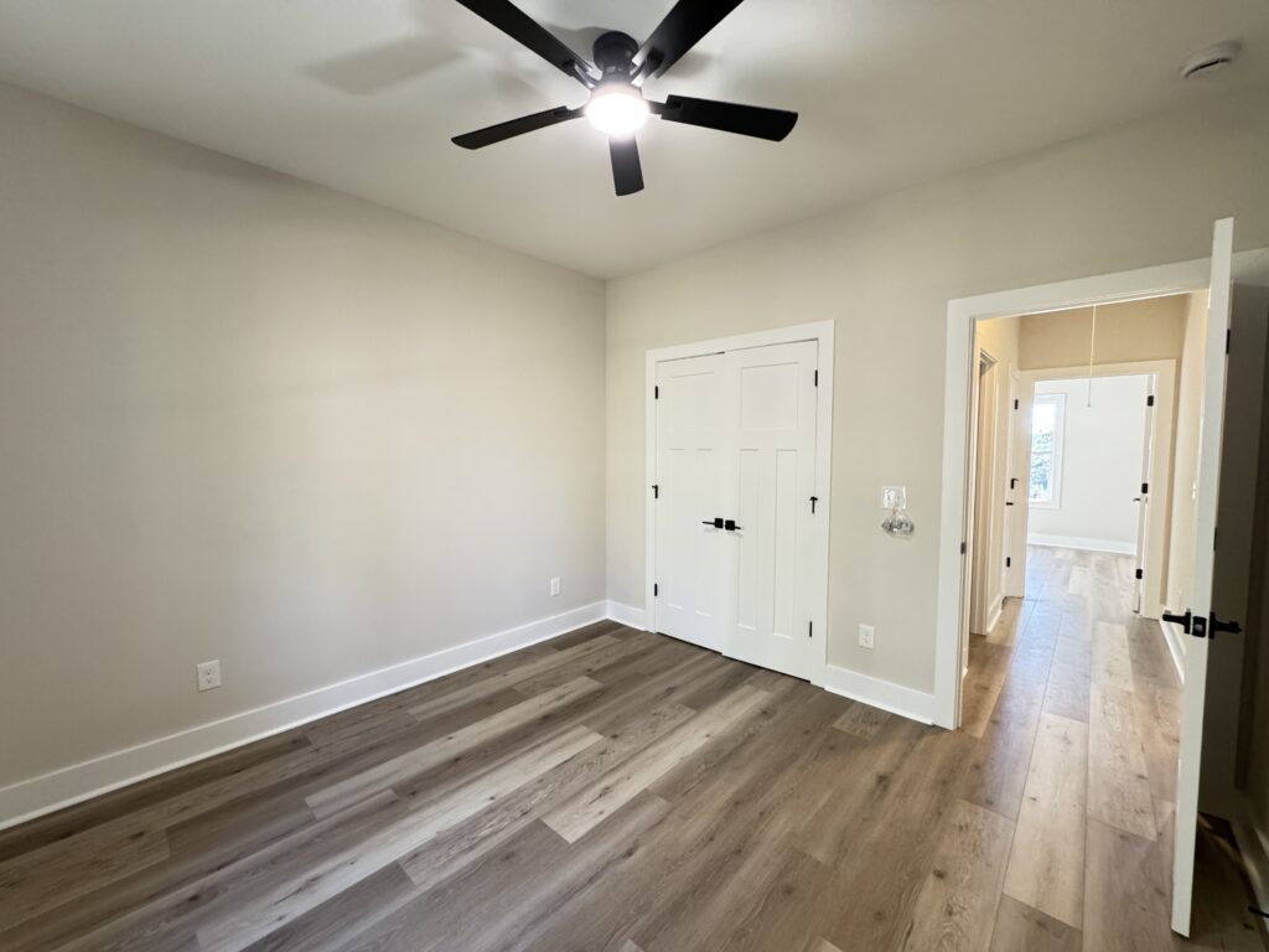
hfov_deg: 102.1
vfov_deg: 85.7
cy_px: 476
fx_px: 513
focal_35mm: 14
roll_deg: +0.0
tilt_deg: -3.3
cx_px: 634
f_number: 2.2
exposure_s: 1/60
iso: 400
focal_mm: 2.22
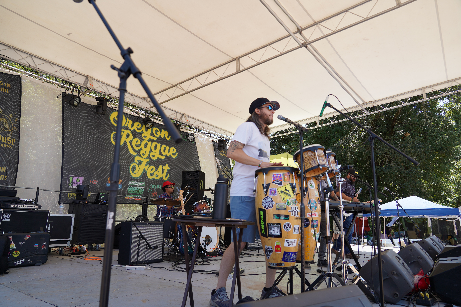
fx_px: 307
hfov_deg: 73.7
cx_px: 230
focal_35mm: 24
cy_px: 154
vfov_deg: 53.1
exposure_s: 1/250
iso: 100
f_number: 5
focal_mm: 24
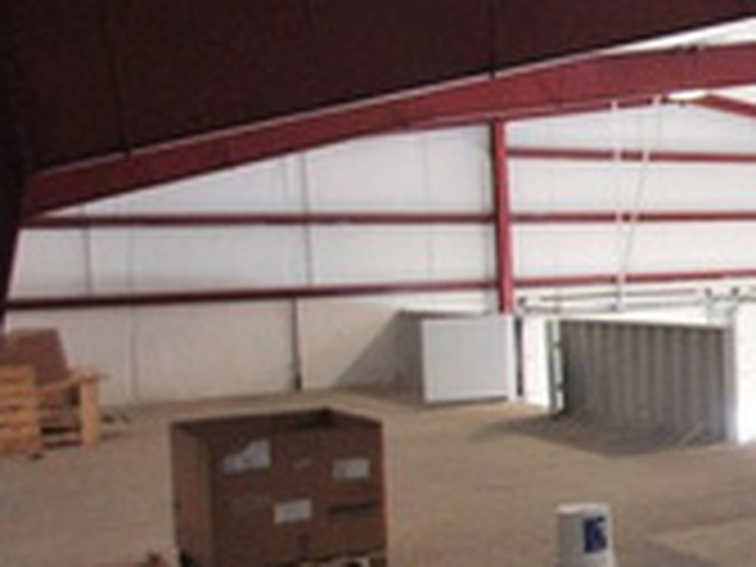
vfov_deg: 26.6
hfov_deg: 25.3
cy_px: 279
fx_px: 1201
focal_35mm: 55
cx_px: 1166
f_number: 3.5
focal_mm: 10
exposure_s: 1/60
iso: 320
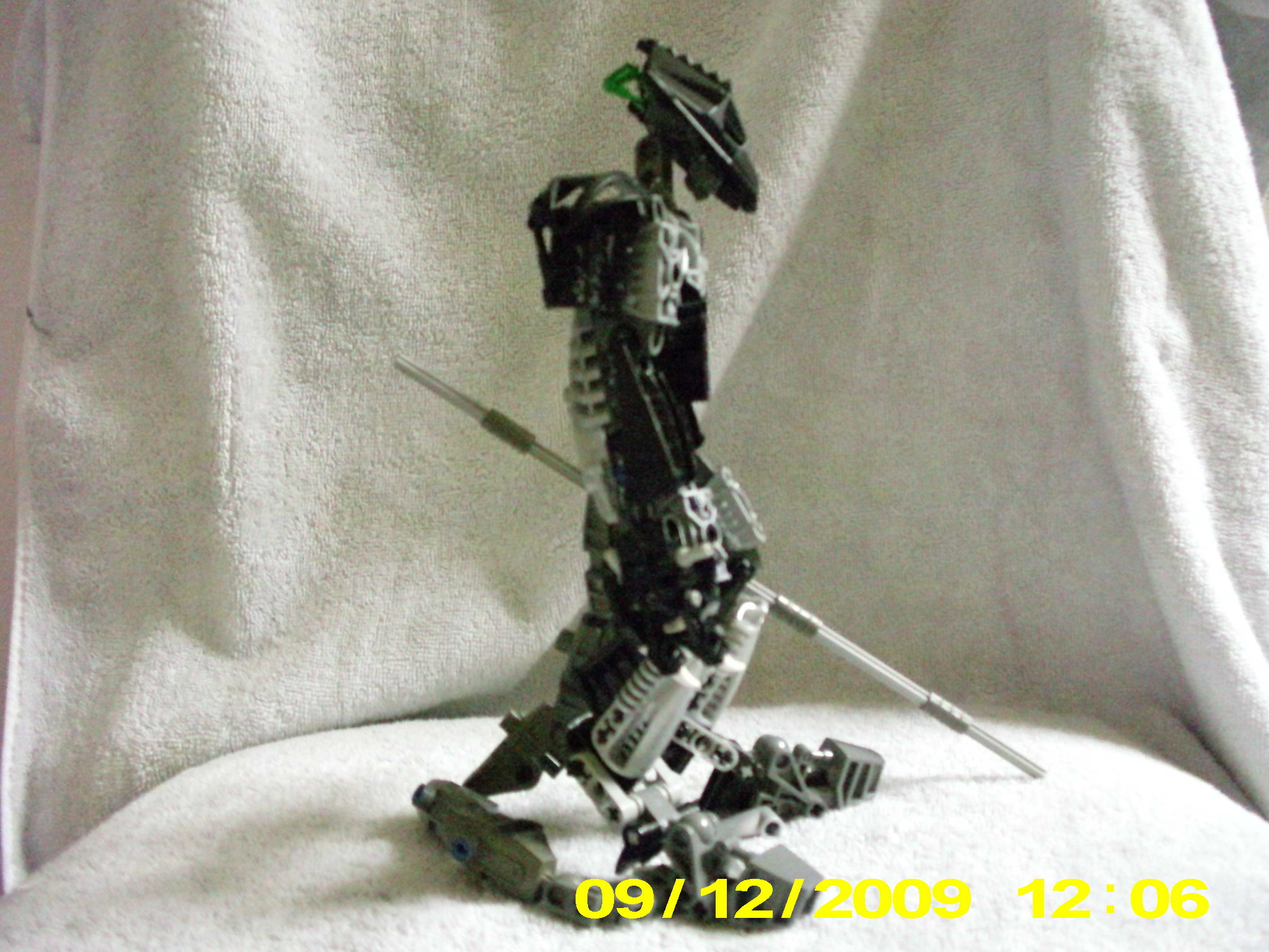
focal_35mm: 38
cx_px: 634
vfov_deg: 37.7
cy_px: 476
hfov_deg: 49.0
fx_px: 1393
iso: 1600
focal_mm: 6.3
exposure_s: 1/9
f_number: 3.1
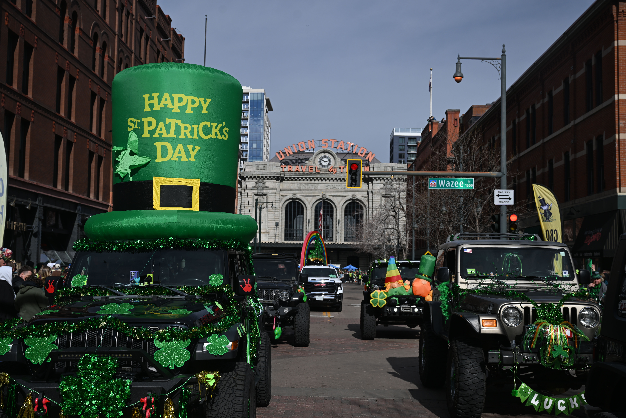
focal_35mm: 44
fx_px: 765
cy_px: 209
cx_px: 313
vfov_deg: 30.5
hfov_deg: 44.5
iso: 64
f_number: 5.6
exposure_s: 1/1000
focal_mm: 44
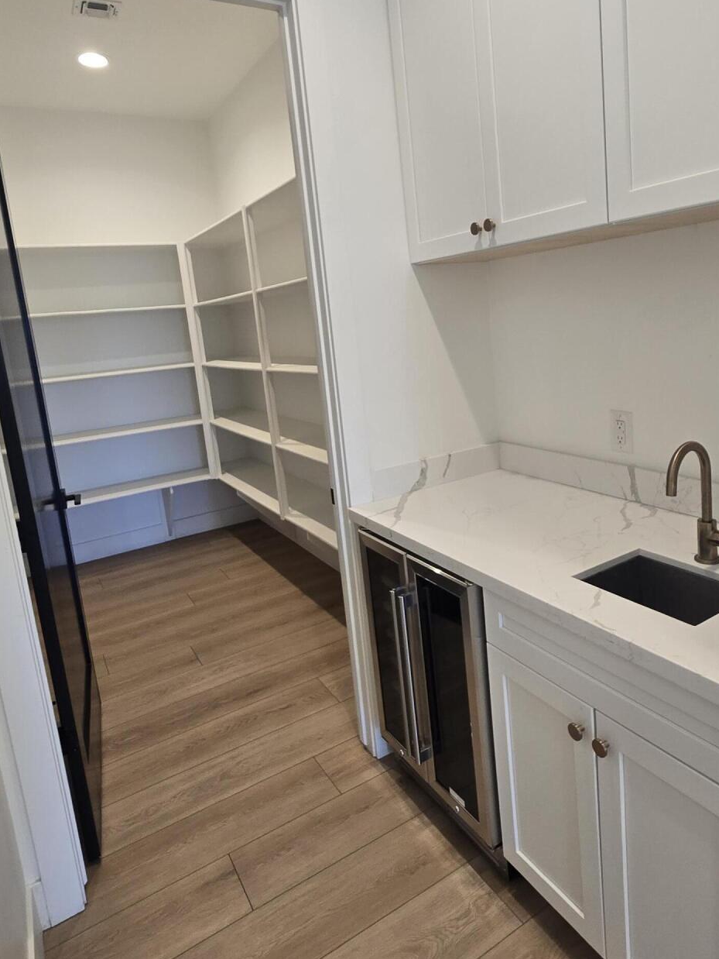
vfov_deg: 78.5
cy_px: 411
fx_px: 581
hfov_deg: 63.1
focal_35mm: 21
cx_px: 417
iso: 160
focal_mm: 2.2
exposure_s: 1/60
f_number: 2.2
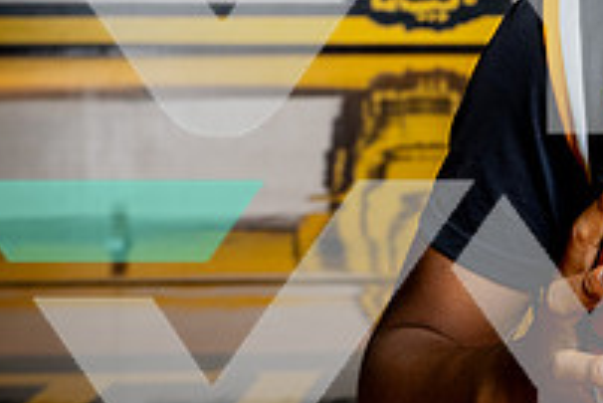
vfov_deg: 10.7
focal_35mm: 127
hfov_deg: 15.6
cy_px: -37
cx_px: 701
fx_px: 2129
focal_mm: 41
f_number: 8
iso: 800
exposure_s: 1/250
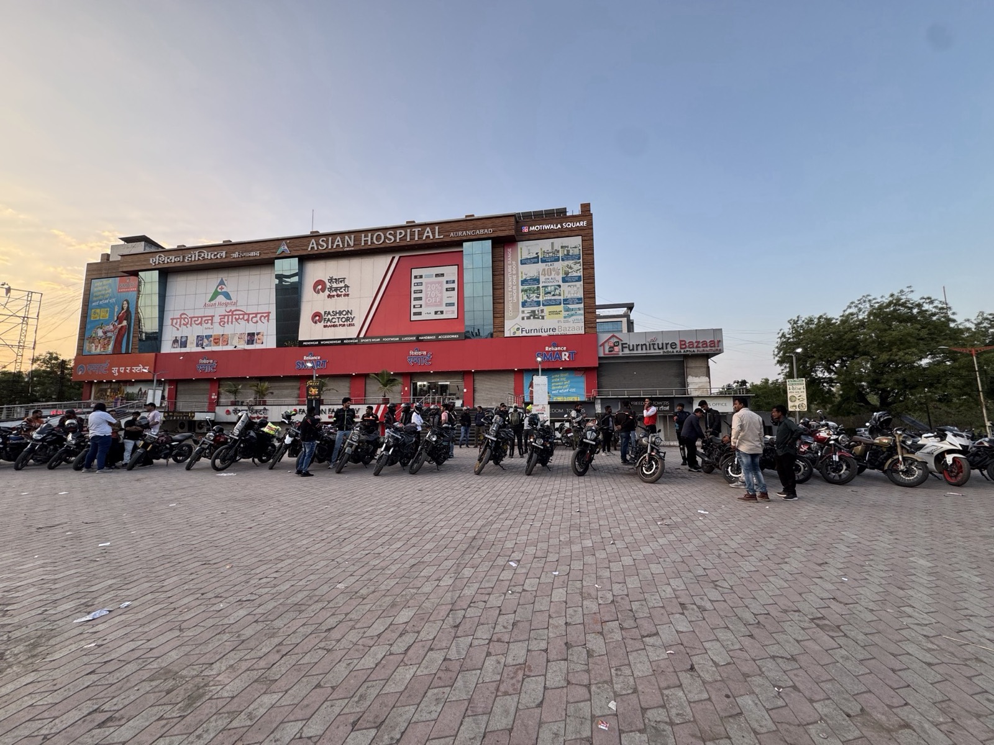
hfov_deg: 102.1
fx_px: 402
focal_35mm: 14
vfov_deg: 85.7
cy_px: 372
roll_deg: +0.7
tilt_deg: +5.3
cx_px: 497
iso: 40
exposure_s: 1/136
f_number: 2.2
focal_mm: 2.22
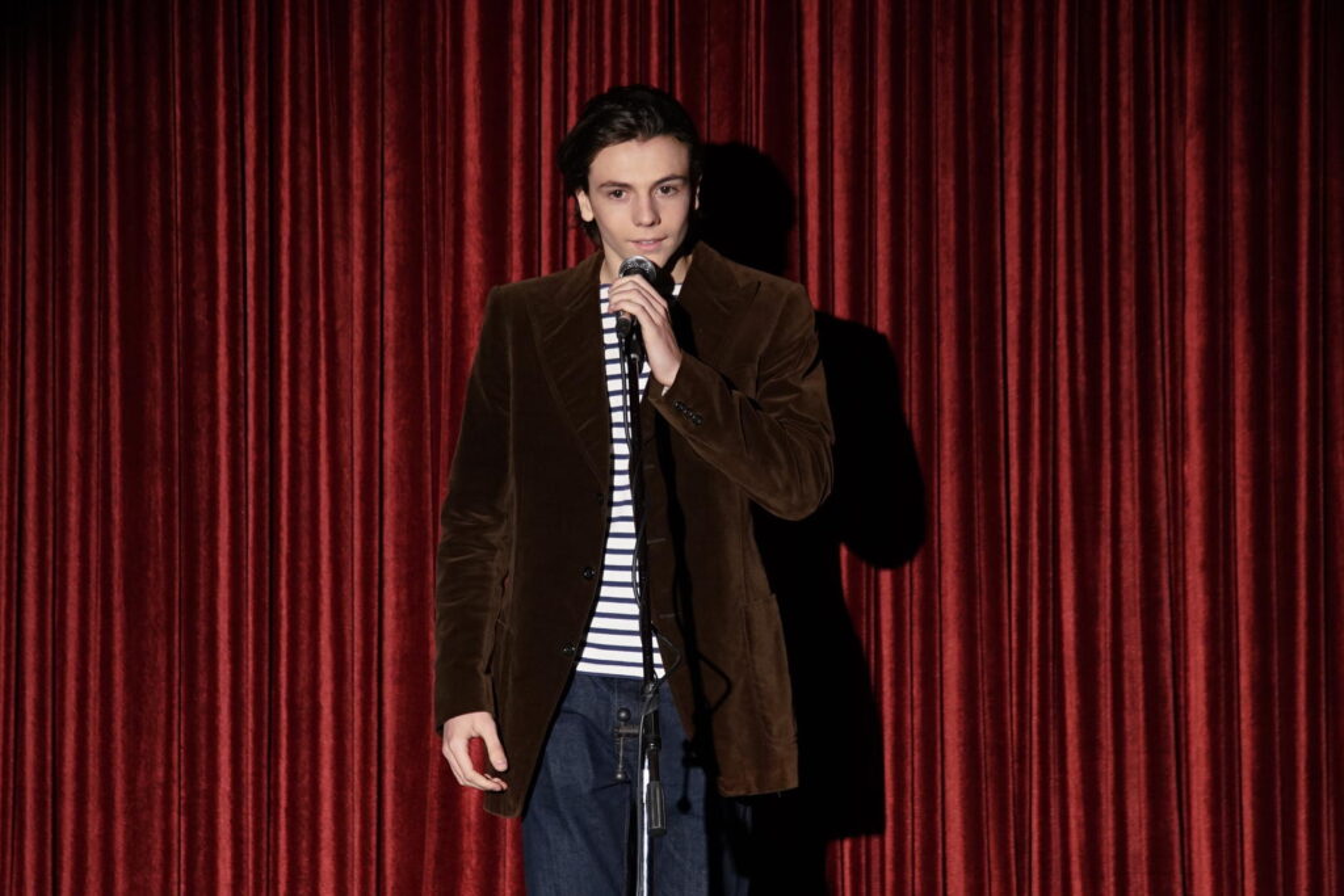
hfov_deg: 13.1
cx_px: 672
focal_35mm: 157
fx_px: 5862
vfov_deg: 8.7
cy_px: 448
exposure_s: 1/100
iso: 1000
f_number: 4
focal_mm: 105
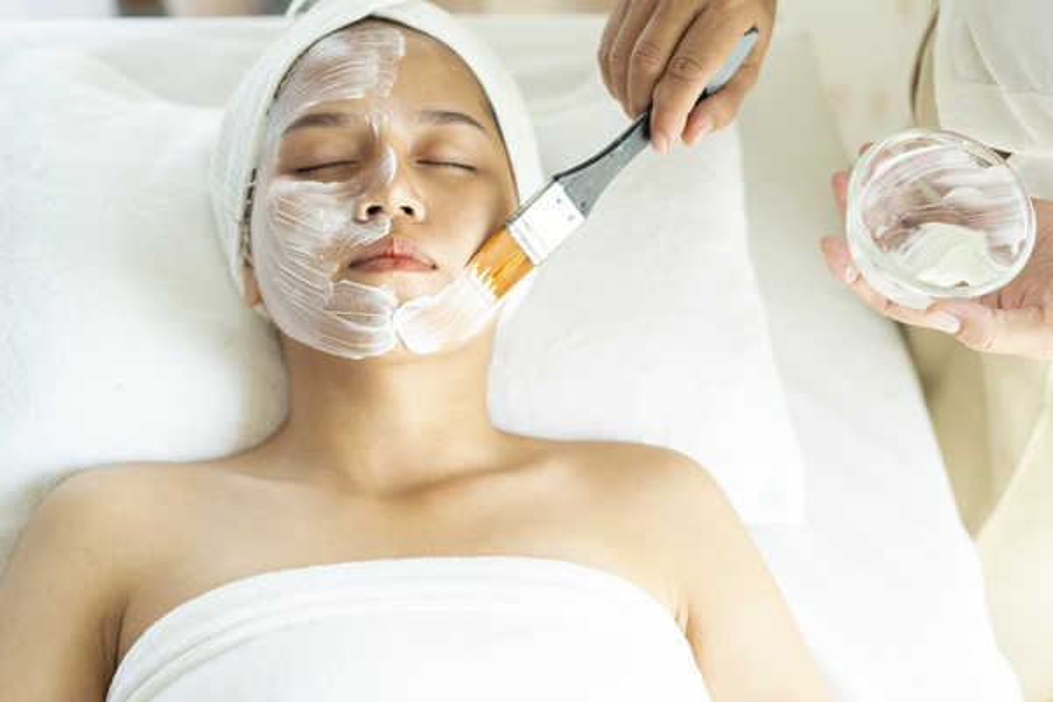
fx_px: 1609
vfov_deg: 24.6
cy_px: 351
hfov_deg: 36.2
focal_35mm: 55
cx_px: 526
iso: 200
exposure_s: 1/125
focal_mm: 55
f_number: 2.8
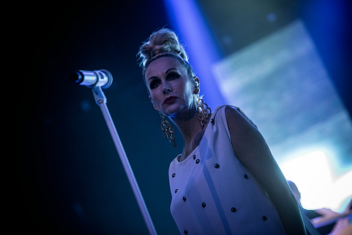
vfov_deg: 12.5
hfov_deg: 18.6
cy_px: 118
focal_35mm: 110
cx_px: 176
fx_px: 1076
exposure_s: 1/100
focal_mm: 110
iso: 1250
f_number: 2.8
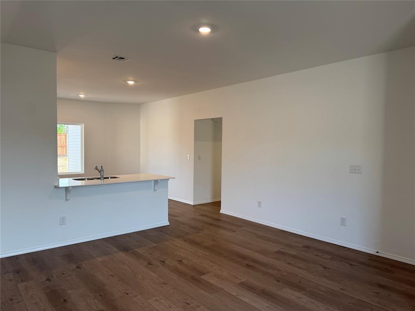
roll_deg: -1.2
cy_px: 156
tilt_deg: -1.6
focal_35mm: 24
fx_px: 288
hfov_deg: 71.6
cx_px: 208
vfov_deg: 56.8
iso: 100
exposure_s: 1/125
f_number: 1.78
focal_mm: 6.76
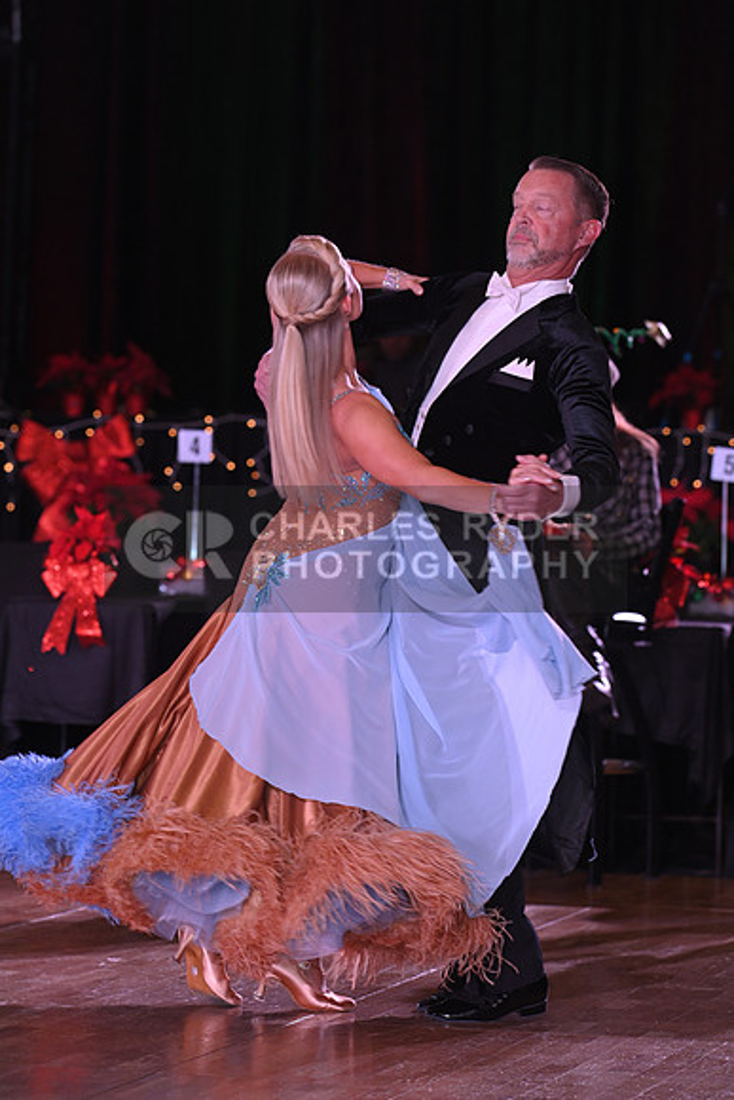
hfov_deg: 8.3
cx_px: 367
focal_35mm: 165
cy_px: 550
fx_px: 5043
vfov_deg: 12.4
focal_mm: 165
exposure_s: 1/200
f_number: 5.6
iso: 1250
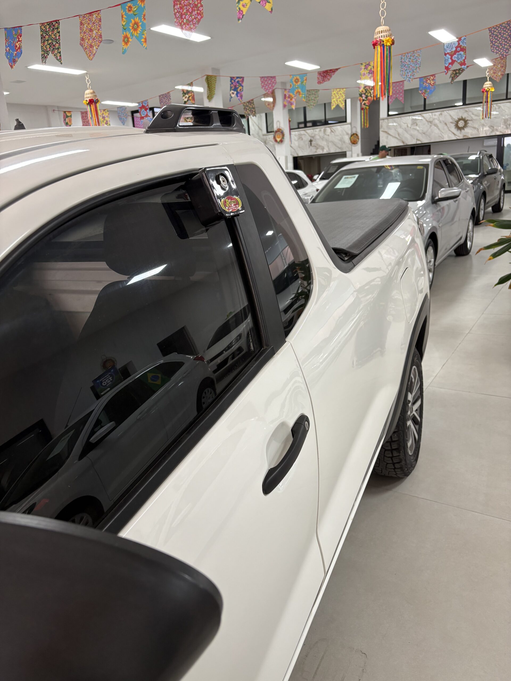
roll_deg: +4.8
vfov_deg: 67.3
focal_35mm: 26
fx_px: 512
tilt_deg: -17.5
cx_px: 256
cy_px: 340
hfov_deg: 53.1
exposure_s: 1/84
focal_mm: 5.96
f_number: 1.6
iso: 125
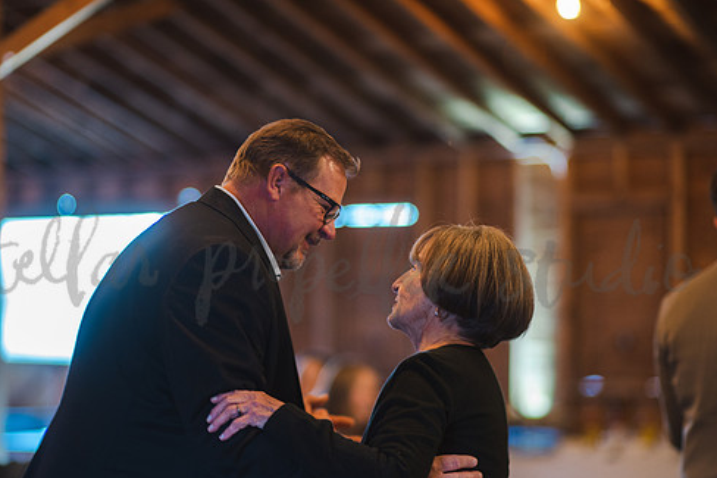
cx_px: 331
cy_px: 260
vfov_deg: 13.5
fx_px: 2011
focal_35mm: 101
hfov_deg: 20.2
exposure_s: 1/125
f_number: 1.6
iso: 1250
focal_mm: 85
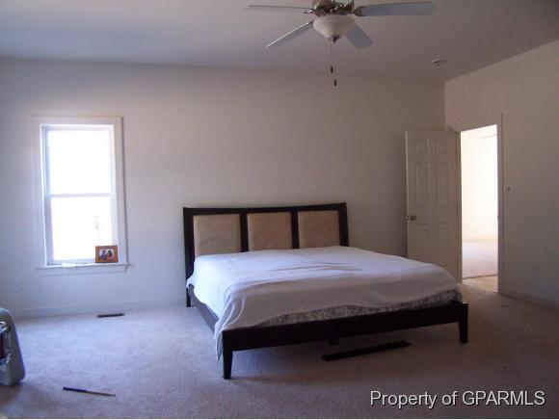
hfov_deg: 48.9
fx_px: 614
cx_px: 280
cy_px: 210
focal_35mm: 38
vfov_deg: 37.8
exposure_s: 1/20
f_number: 2.8
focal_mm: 6.3
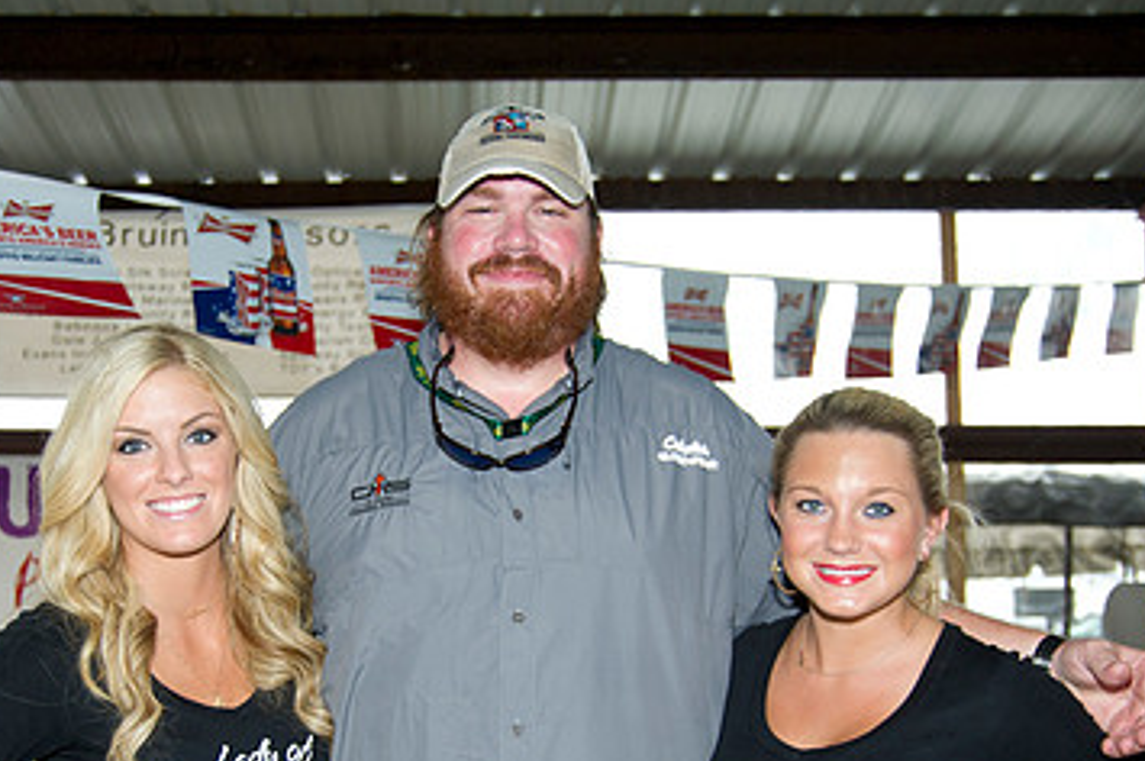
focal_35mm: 49
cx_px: 474
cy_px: 606
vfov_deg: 27.0
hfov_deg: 40.2
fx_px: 1557
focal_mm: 30
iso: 320
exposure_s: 1/125
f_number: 3.8
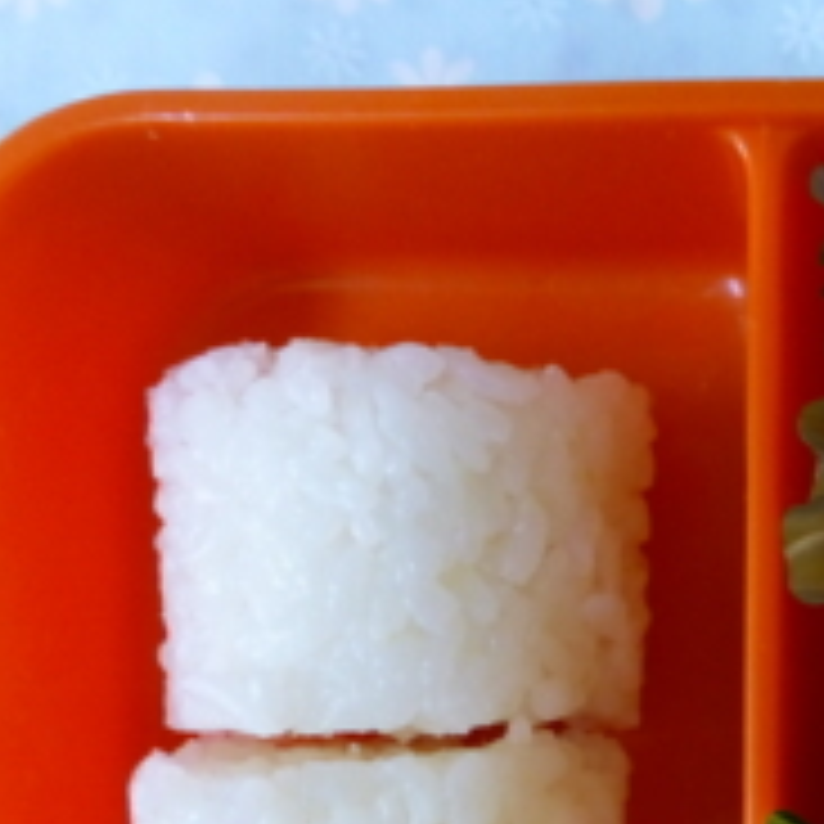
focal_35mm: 58
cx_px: 946
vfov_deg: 28.2
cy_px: 768
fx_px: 1562
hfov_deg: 26.7
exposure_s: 1/40
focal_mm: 4.3
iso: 400
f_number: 3.3
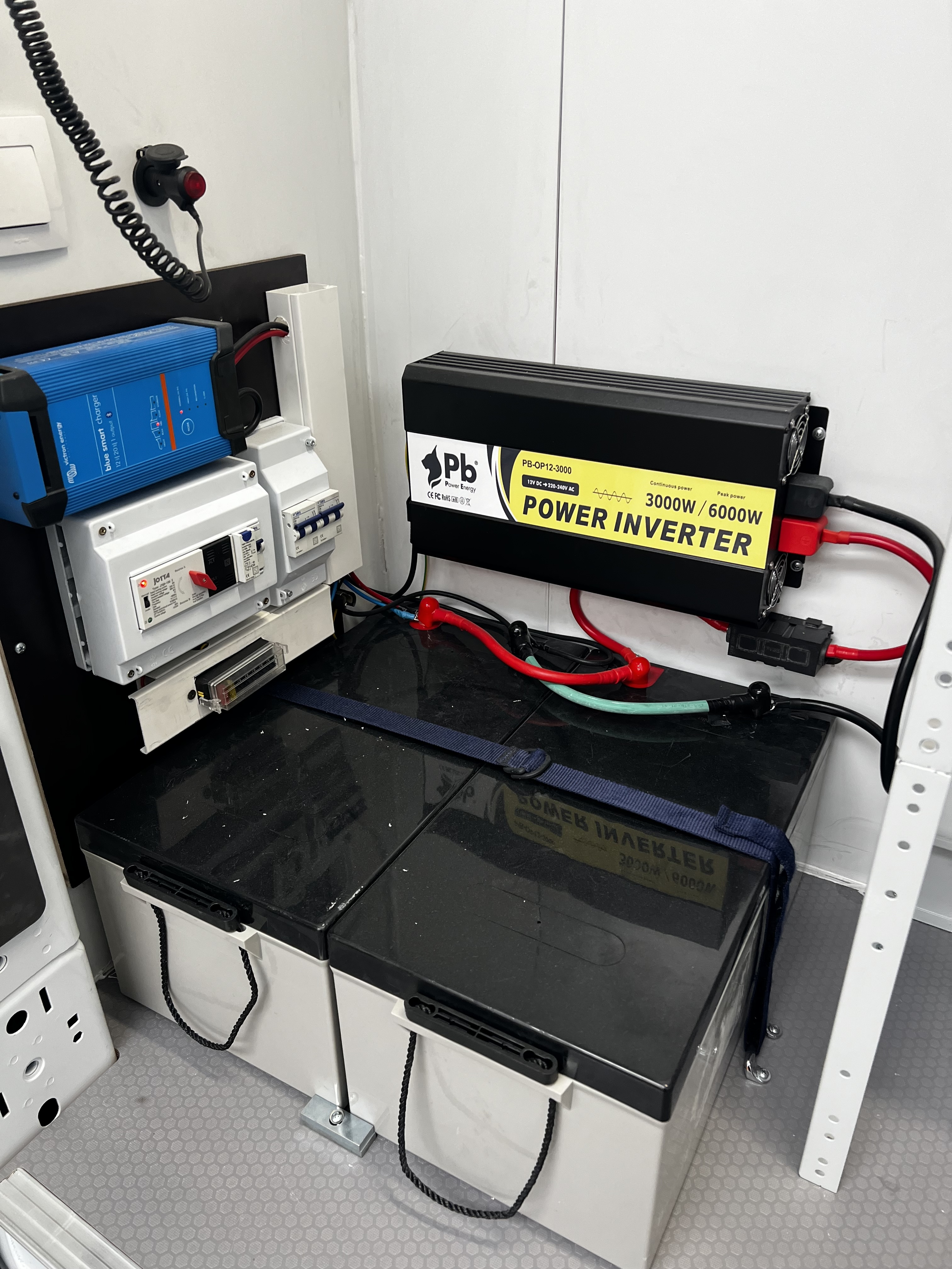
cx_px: 476
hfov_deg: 53.1
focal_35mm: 26
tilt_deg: -28.7
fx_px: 953
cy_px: 634
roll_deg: +0.1
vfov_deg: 67.3
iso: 125
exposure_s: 1/112
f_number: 1.5
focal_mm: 5.7
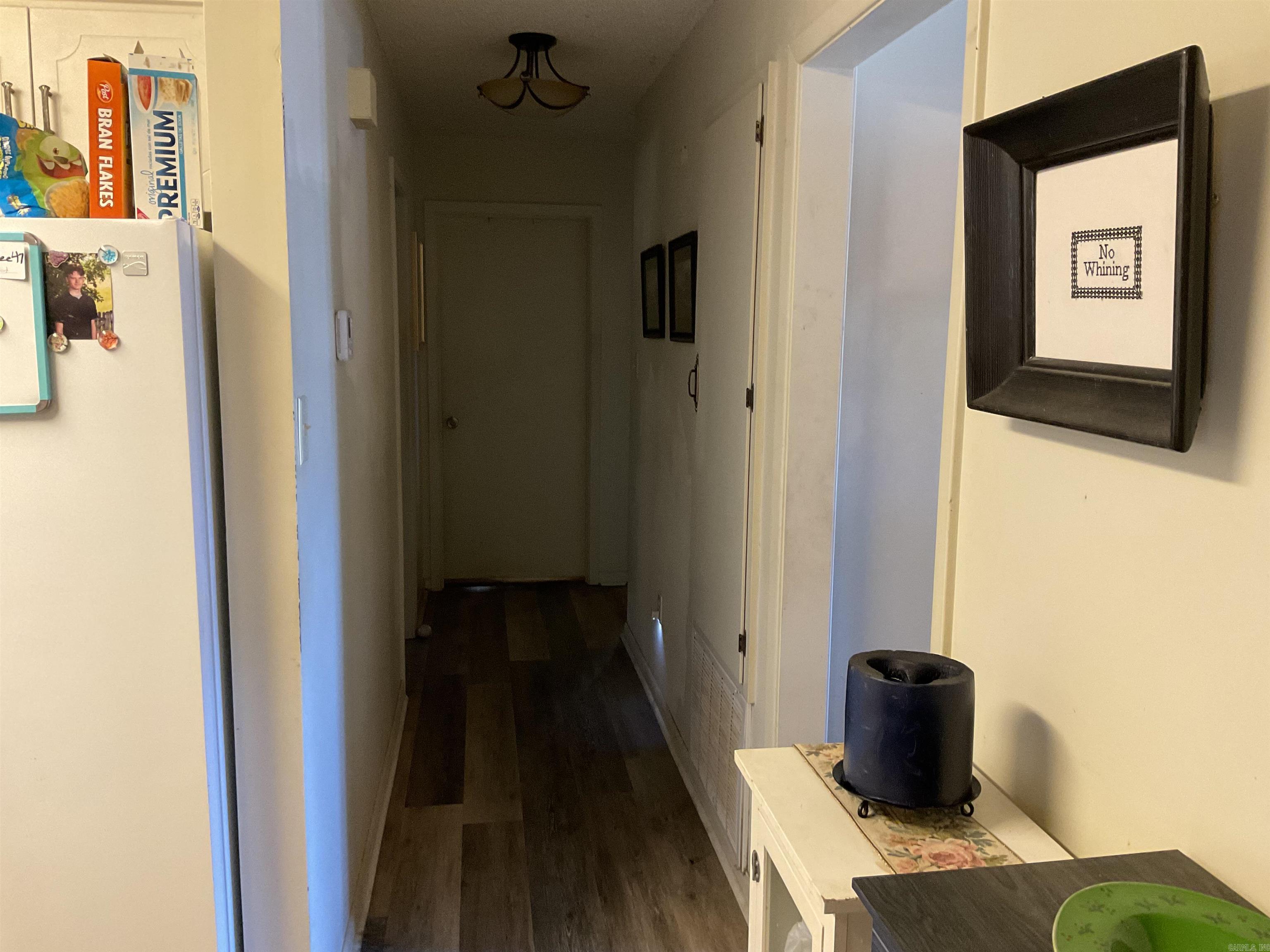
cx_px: 635
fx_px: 1064
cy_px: 476
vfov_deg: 48.2
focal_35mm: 29
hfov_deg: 61.7
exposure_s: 1/60
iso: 200
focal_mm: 3
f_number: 1.8
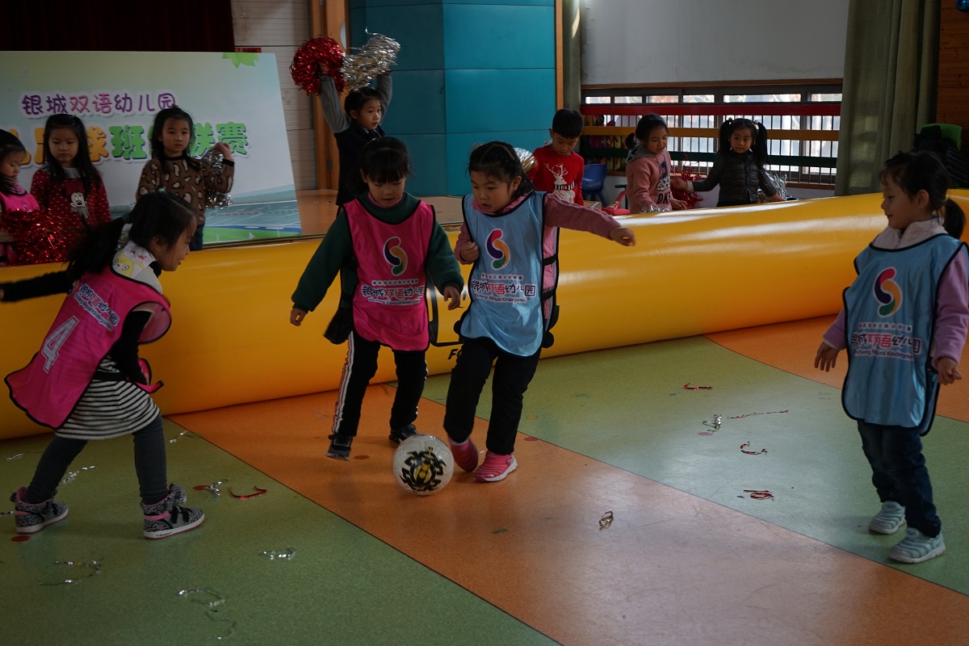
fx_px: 1184
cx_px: 484
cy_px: 323
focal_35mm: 44
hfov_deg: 44.5
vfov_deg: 30.5
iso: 320
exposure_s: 1/160
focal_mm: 44
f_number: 4.5
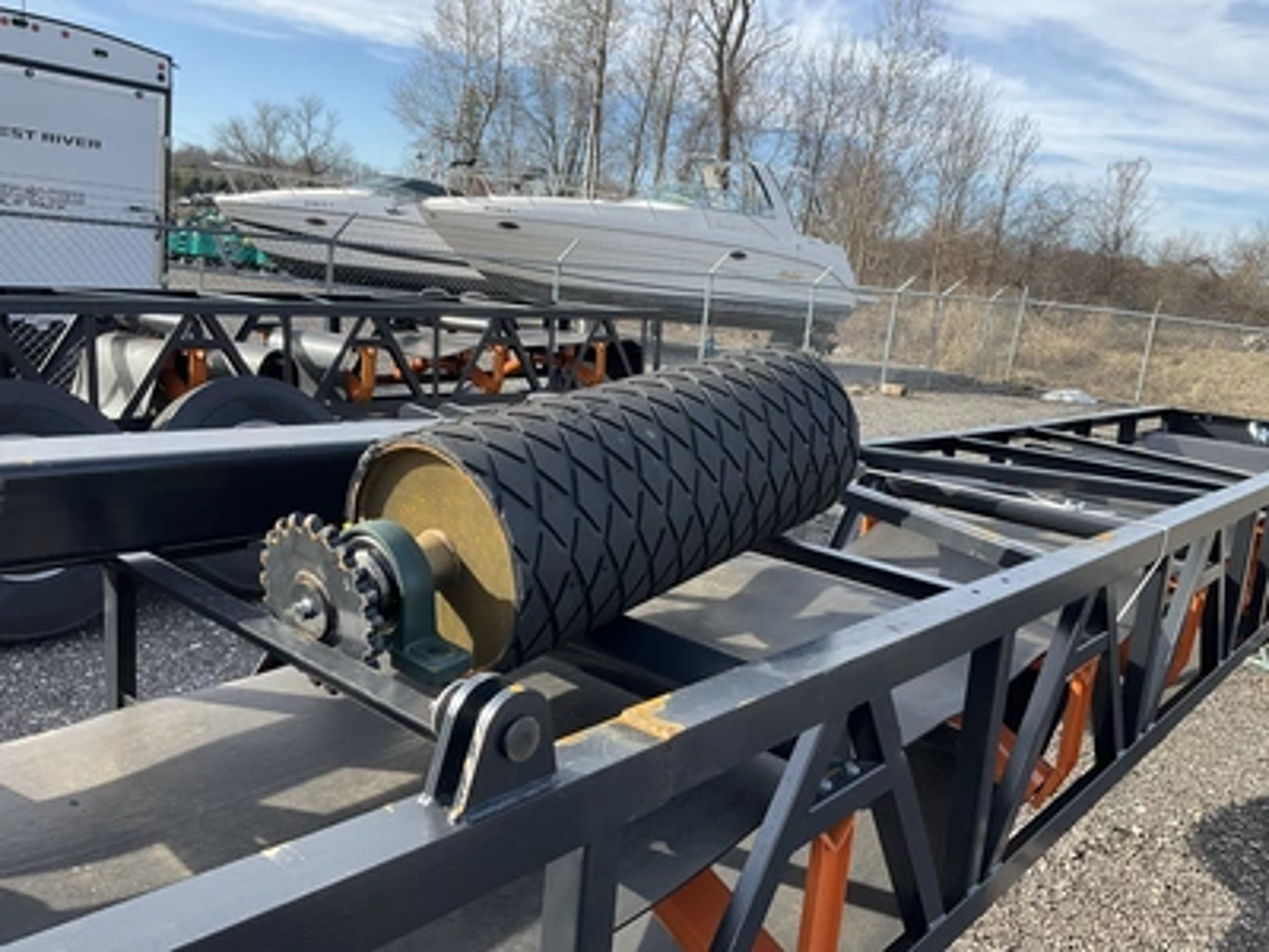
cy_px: 476
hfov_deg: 61.7
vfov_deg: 48.2
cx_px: 634
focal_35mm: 29
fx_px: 1063
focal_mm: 3
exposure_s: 1/620
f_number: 1.8
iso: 25
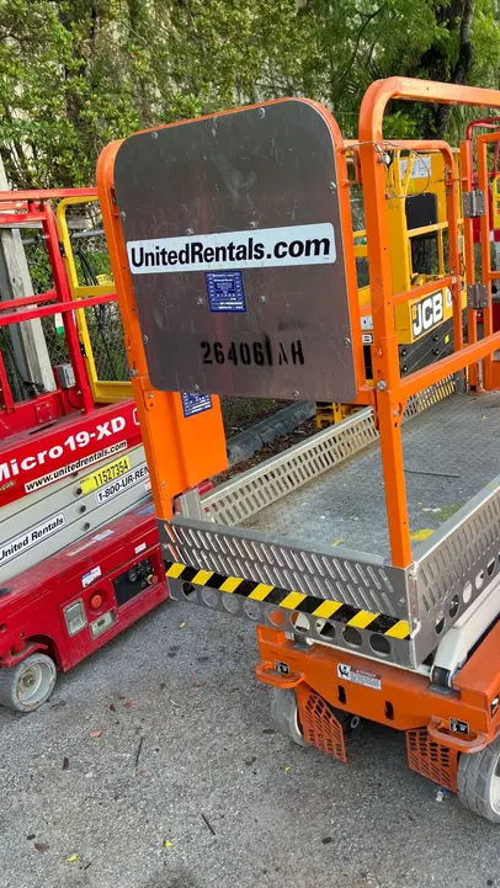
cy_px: 442
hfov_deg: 37.5
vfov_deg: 62.6
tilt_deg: -17.0
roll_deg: +5.5
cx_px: 328
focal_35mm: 31
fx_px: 730
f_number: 1.8
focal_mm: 3.99
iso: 20
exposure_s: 1/102
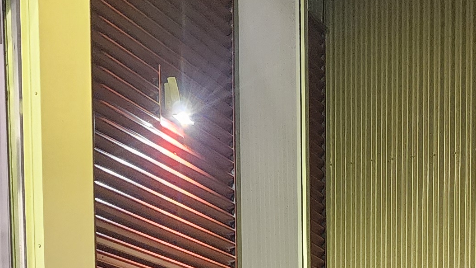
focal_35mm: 95
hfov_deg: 22.4
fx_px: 1199
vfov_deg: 11.6
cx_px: 293
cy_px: 522
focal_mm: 6.4
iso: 800
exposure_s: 1/120
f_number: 1.8
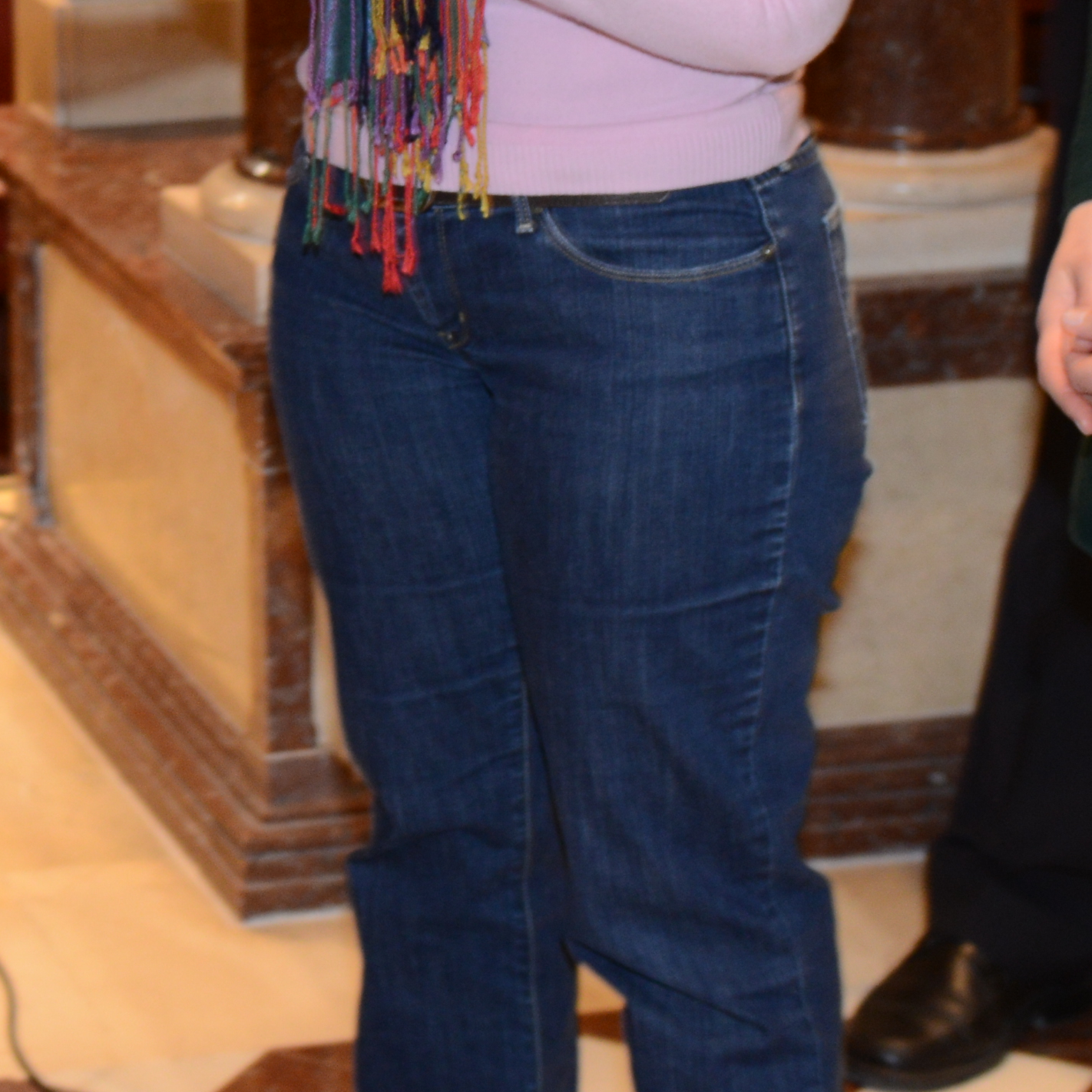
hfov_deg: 12.9
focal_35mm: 132
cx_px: -192
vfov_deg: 12.8
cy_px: -287
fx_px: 4711
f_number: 3.5
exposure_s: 1/30
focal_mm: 40
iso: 800
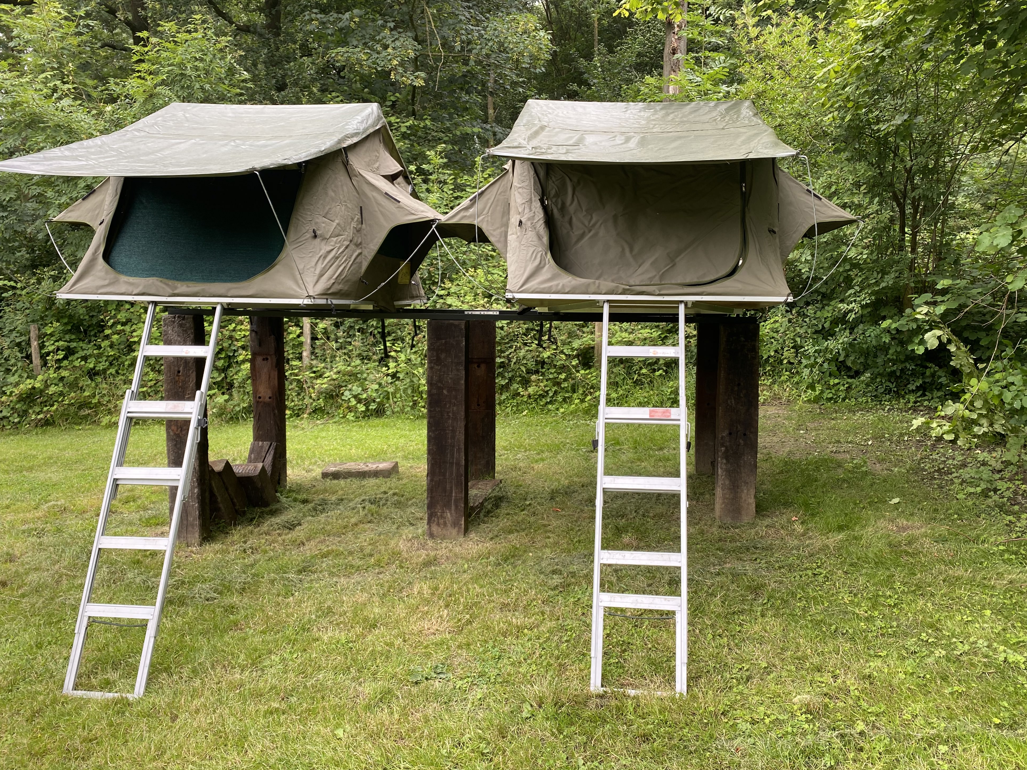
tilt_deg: -5.4
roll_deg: -0.4
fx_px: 801
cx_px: 527
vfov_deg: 51.3
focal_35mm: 27
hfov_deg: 65.3
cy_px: 379
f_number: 1.8
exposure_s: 1/122
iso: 40
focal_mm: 4.25
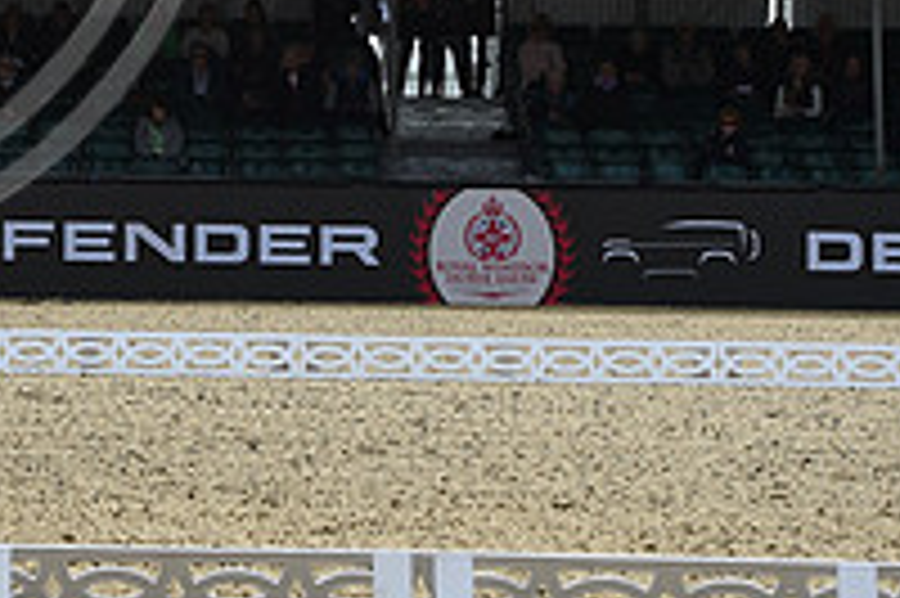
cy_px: -261
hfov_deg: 7.6
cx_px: -288
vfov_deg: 5.1
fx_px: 6669
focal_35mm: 267
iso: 160
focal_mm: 92
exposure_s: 1/1250
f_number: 5
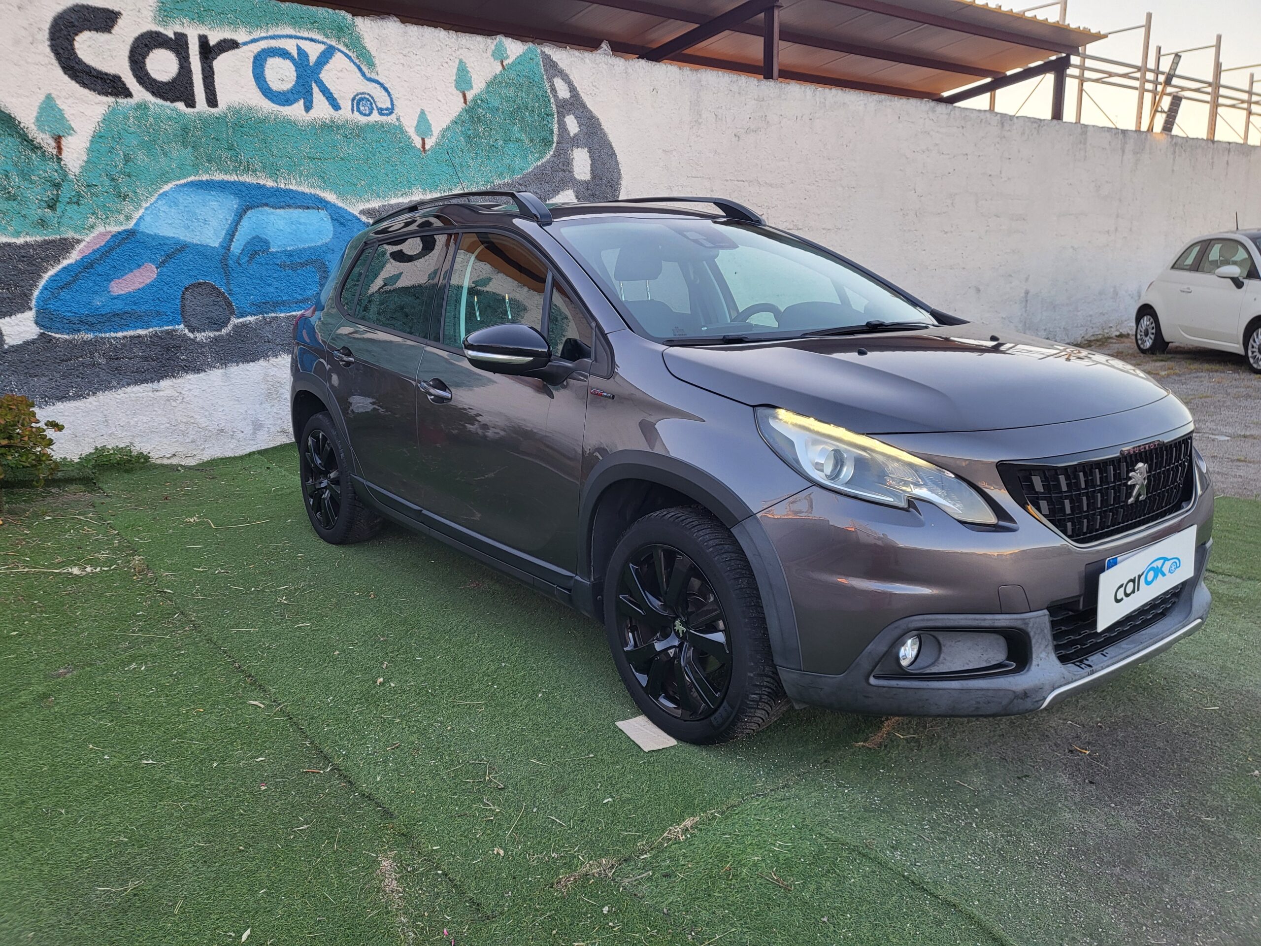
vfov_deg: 53.1
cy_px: 473
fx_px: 947
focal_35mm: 26
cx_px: 630
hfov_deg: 67.3
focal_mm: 4.25
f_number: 1.8
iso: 50
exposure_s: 1/156
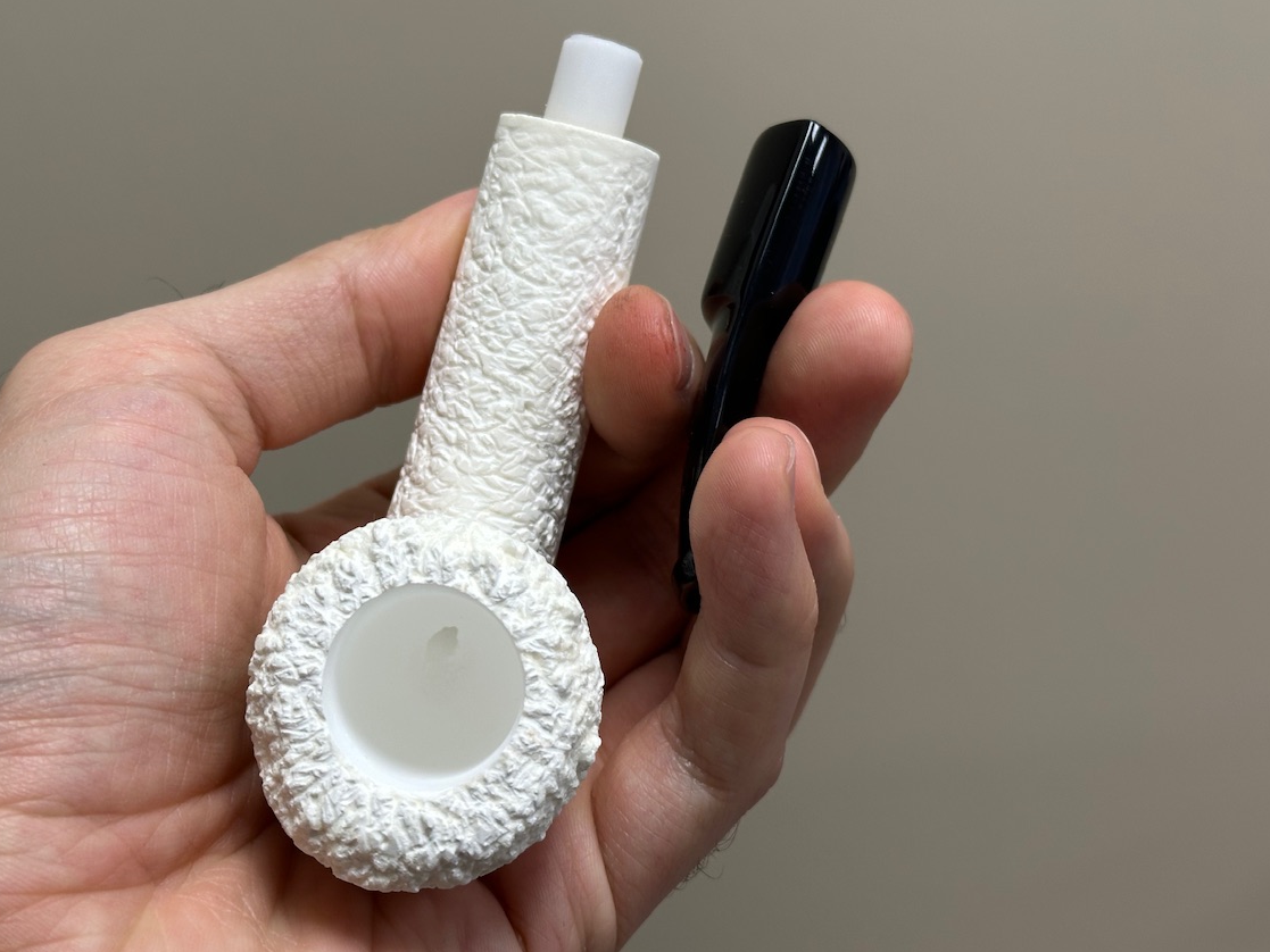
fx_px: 2018
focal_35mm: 55
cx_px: 576
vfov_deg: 26.6
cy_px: 448
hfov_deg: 34.9
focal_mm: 6.86
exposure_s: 1/121
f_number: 1.78
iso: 80
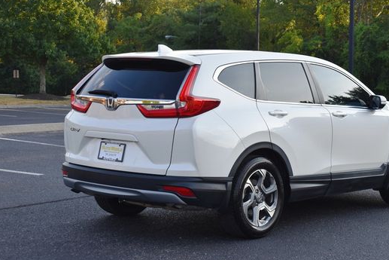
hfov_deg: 24.3
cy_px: 103
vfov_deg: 16.3
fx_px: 904
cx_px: 226
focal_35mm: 84
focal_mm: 45
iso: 200
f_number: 6.3
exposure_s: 1/250
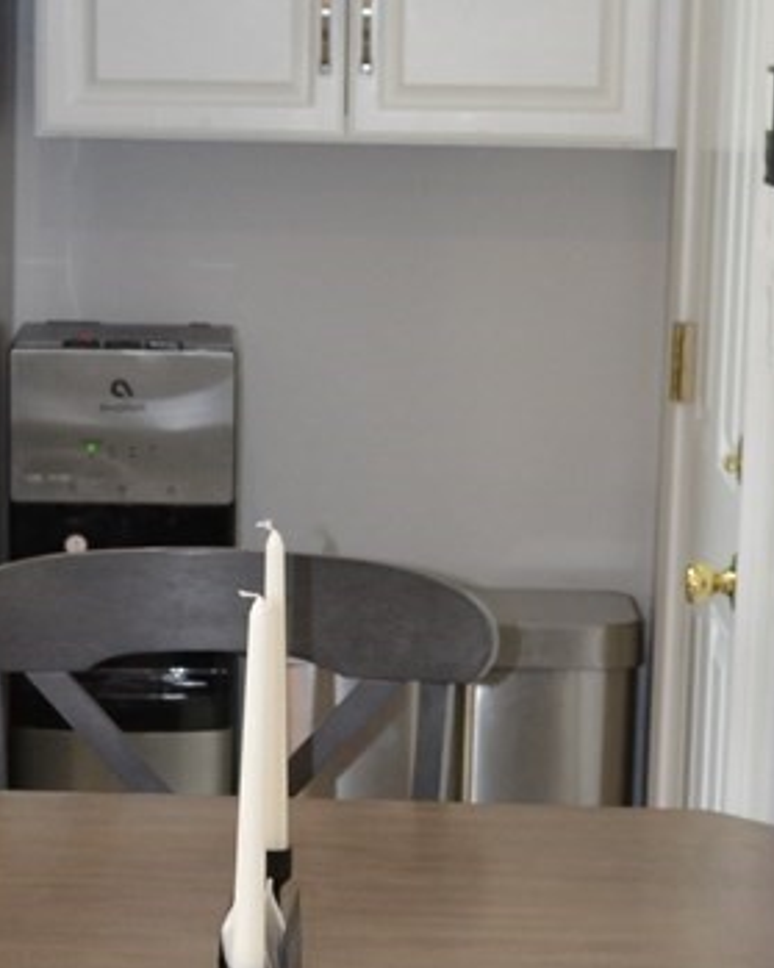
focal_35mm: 124
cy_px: 951
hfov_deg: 12.4
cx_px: 233
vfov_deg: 15.3
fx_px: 3552
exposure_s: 1/100
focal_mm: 20
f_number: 4
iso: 400
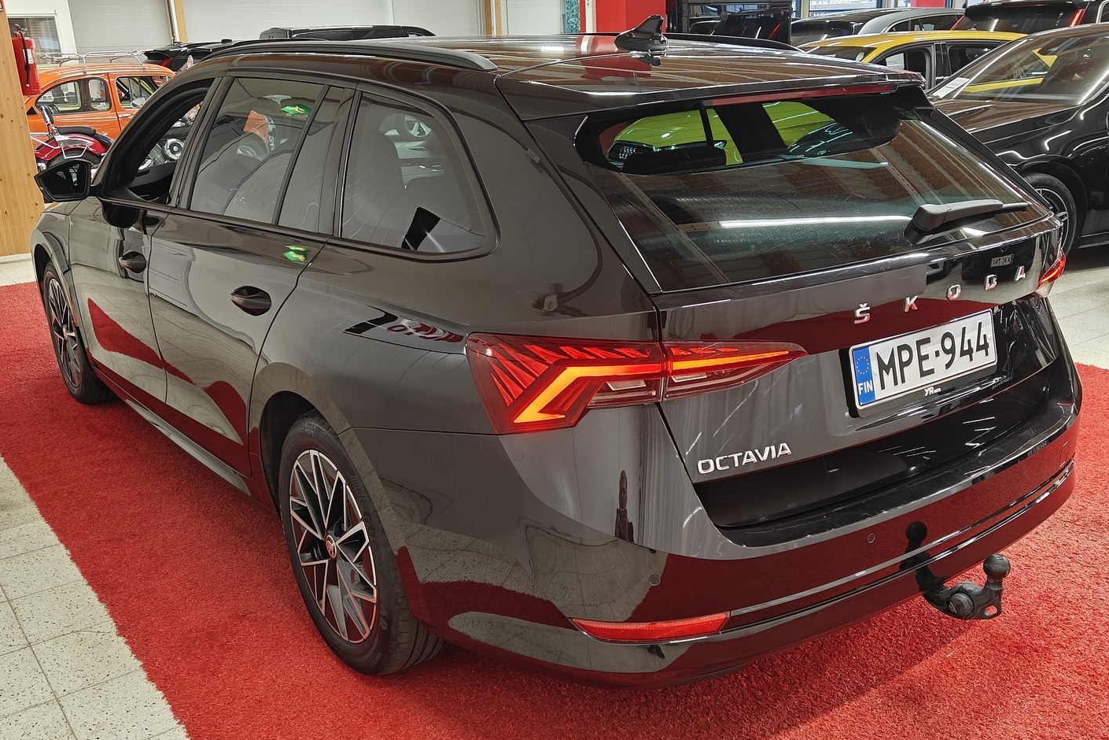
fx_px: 1047
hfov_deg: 55.8
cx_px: 566
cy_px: 409
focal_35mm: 34
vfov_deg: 38.8
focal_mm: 5.59
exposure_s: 1/50
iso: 125
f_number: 1.8
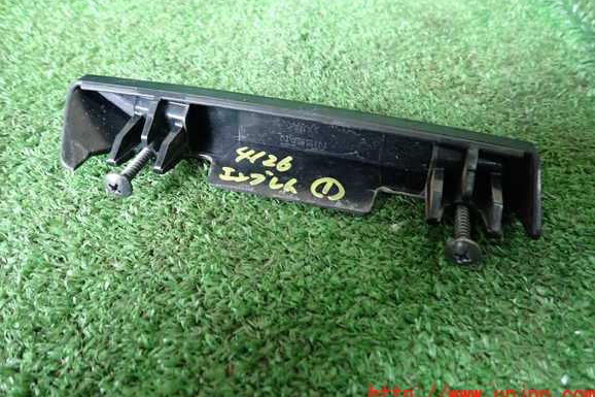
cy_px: 176
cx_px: 292
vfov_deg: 47.8
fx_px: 446
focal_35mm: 27
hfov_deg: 67.4
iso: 250
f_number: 2
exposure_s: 1/30
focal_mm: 4.5
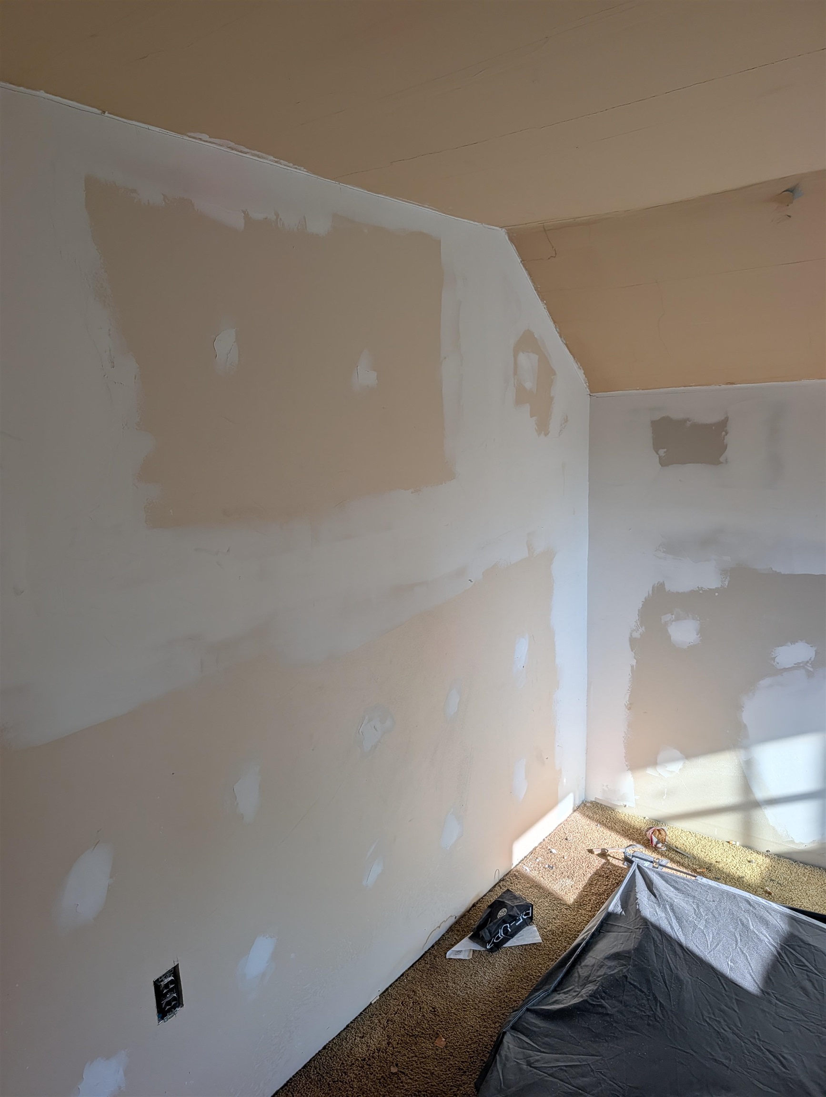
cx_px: 413
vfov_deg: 71.5
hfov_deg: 56.9
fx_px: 762
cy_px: 548
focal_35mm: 24
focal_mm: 6.9
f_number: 1.68
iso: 21
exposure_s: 1/1835
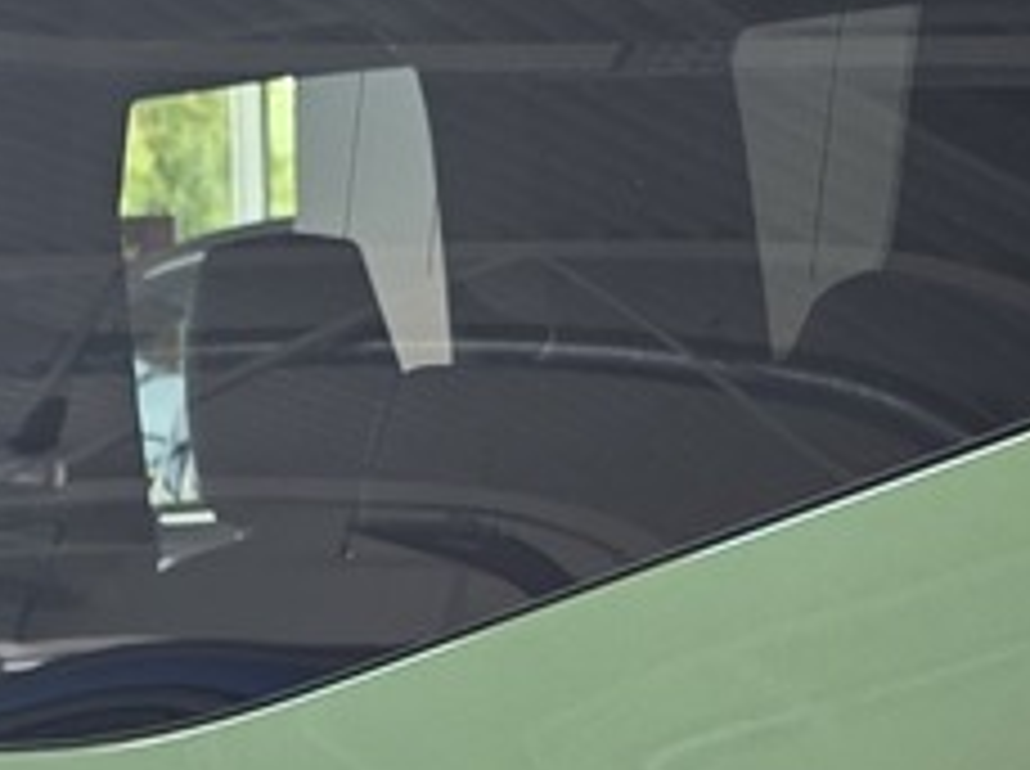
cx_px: 324
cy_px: 1081
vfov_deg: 9.0
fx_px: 4783
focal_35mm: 161
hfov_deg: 12.3
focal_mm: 6.3
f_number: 1.7
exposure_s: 1/50.7
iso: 64
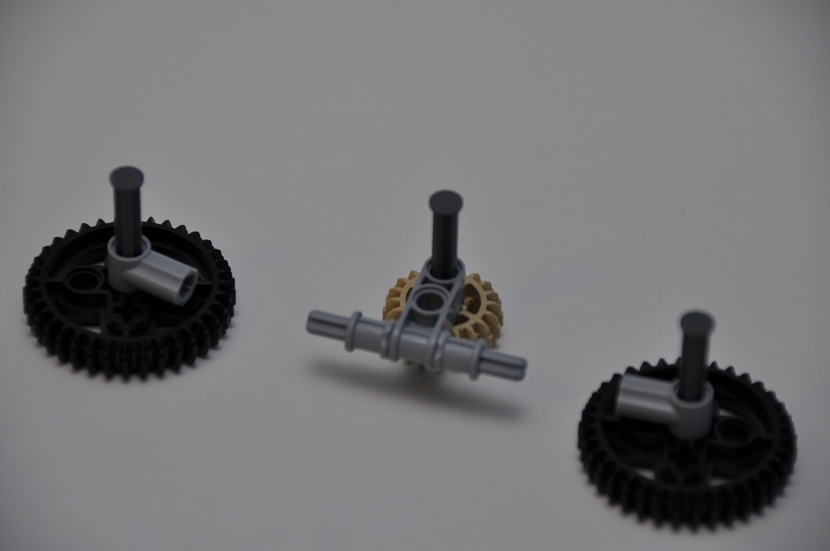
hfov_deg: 6.9
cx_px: 415
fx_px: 6908
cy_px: 276
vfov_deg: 4.6
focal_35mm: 300
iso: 200
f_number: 5.6
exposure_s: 1/60
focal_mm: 200
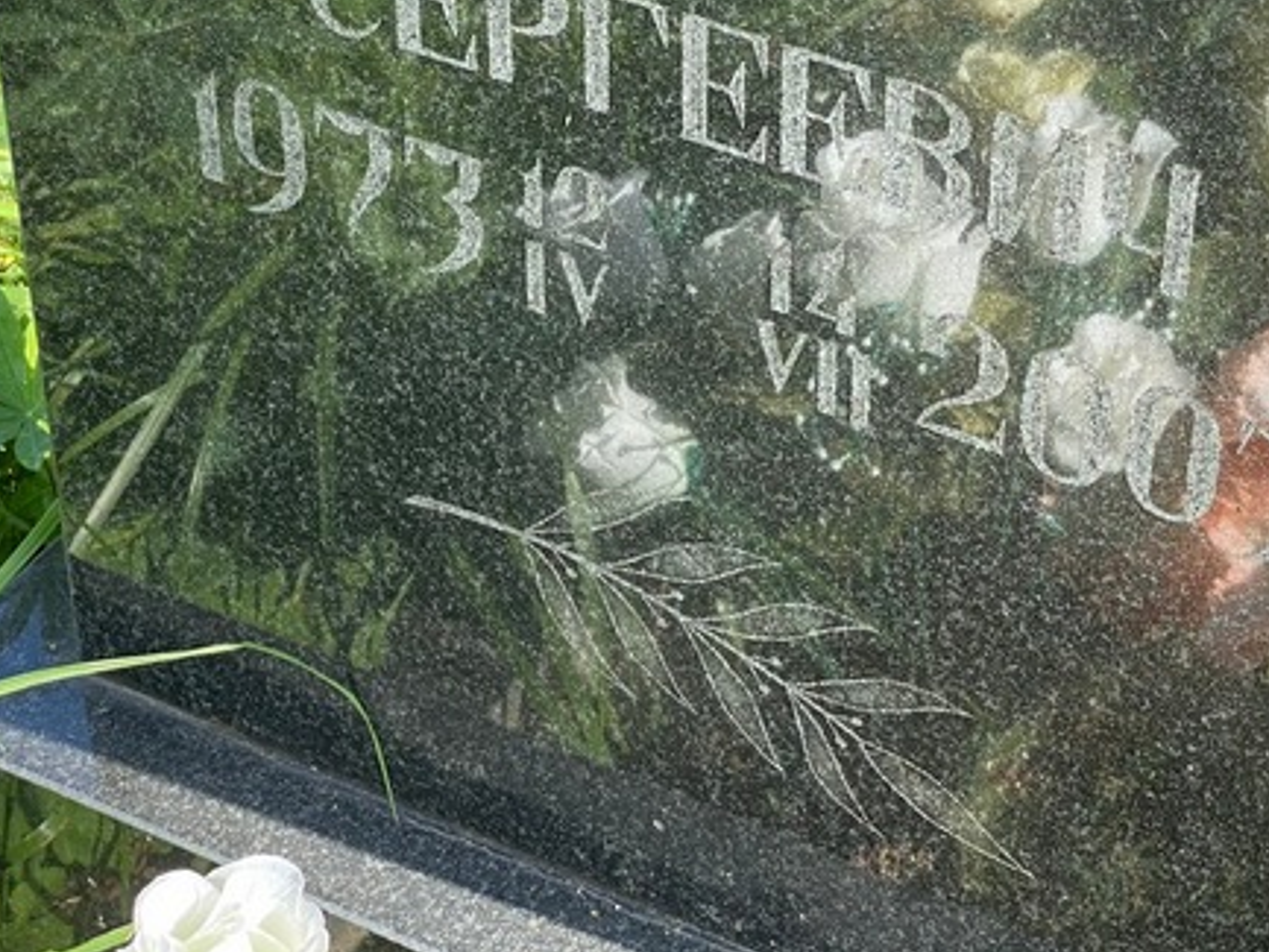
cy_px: 196
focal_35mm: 96
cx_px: 636
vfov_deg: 15.3
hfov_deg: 20.4
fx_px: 3520
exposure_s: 1/400
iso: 20
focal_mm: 6
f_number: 2
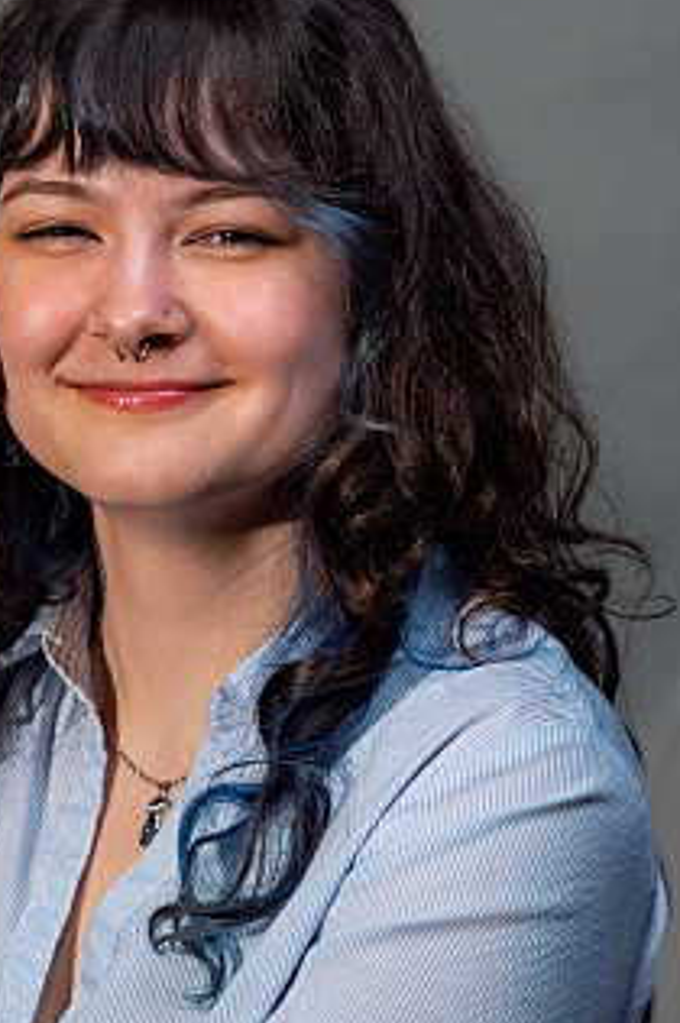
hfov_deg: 7.5
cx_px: 204
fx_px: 5159
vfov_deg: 11.3
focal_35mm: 182
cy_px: 547
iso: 800
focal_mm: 85
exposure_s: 1/200
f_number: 3.5
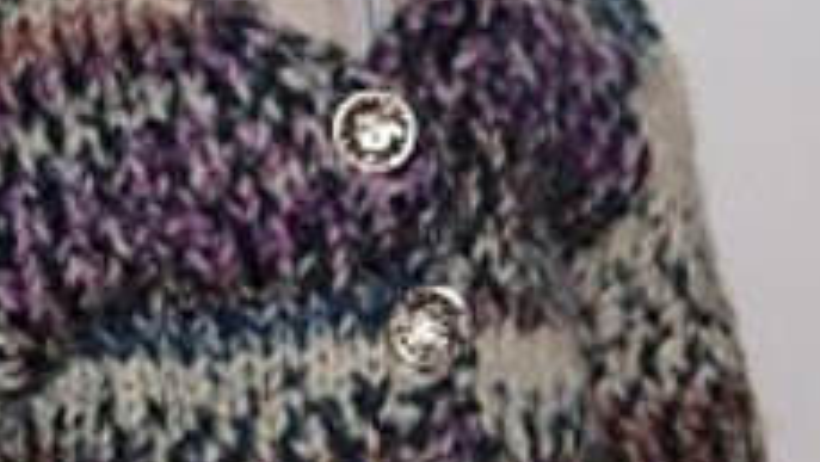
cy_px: 229
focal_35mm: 134
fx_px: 2915
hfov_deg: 16.0
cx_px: 247
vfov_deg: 9.1
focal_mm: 7.3
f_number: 3.3
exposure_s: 1/60
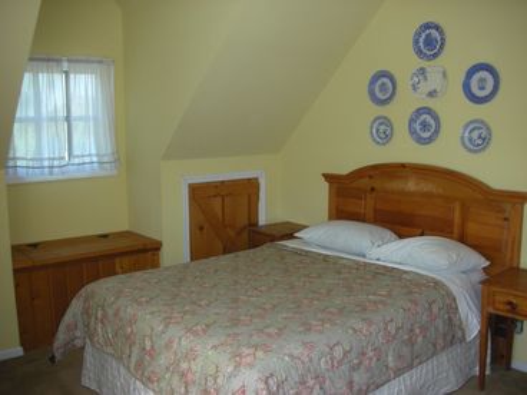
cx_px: 264
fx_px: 533
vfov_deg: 40.7
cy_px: 198
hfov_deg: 52.6
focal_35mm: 35
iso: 108
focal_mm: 5.8
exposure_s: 1/60.1
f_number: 3
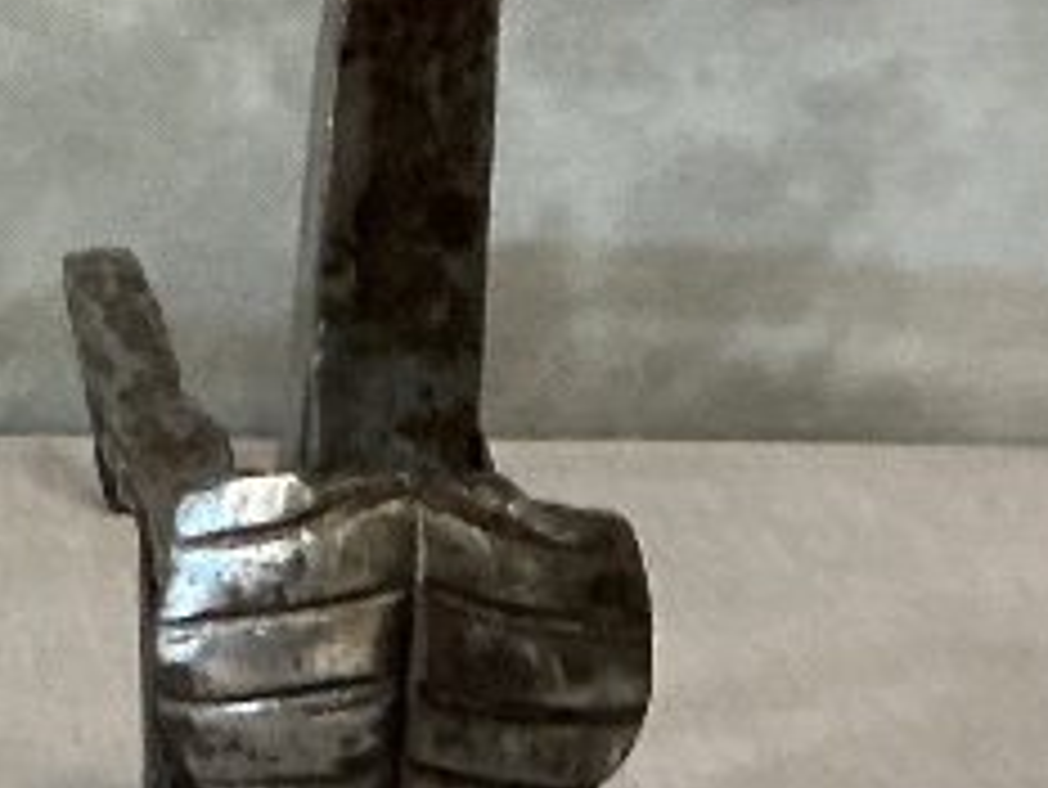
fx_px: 4362
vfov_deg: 10.2
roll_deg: +0.6
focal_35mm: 144
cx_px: -580
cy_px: -63
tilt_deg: -17.4
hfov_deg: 12.9
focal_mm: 3
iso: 250
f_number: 1.8
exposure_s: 1/50
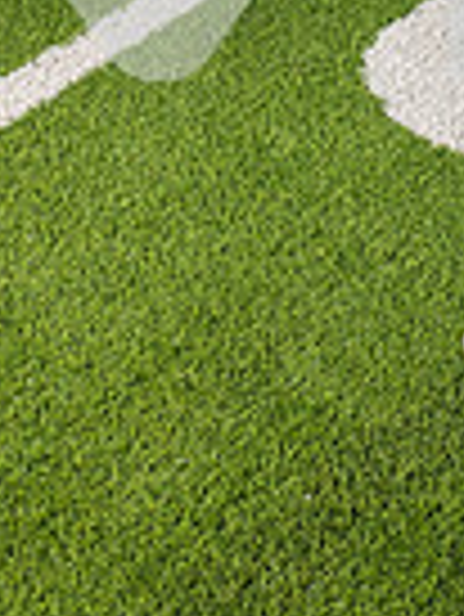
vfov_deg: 11.8
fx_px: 2819
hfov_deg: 9.2
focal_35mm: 158
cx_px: 608
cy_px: -373
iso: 1000
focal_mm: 50
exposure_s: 1/400
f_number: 7.1
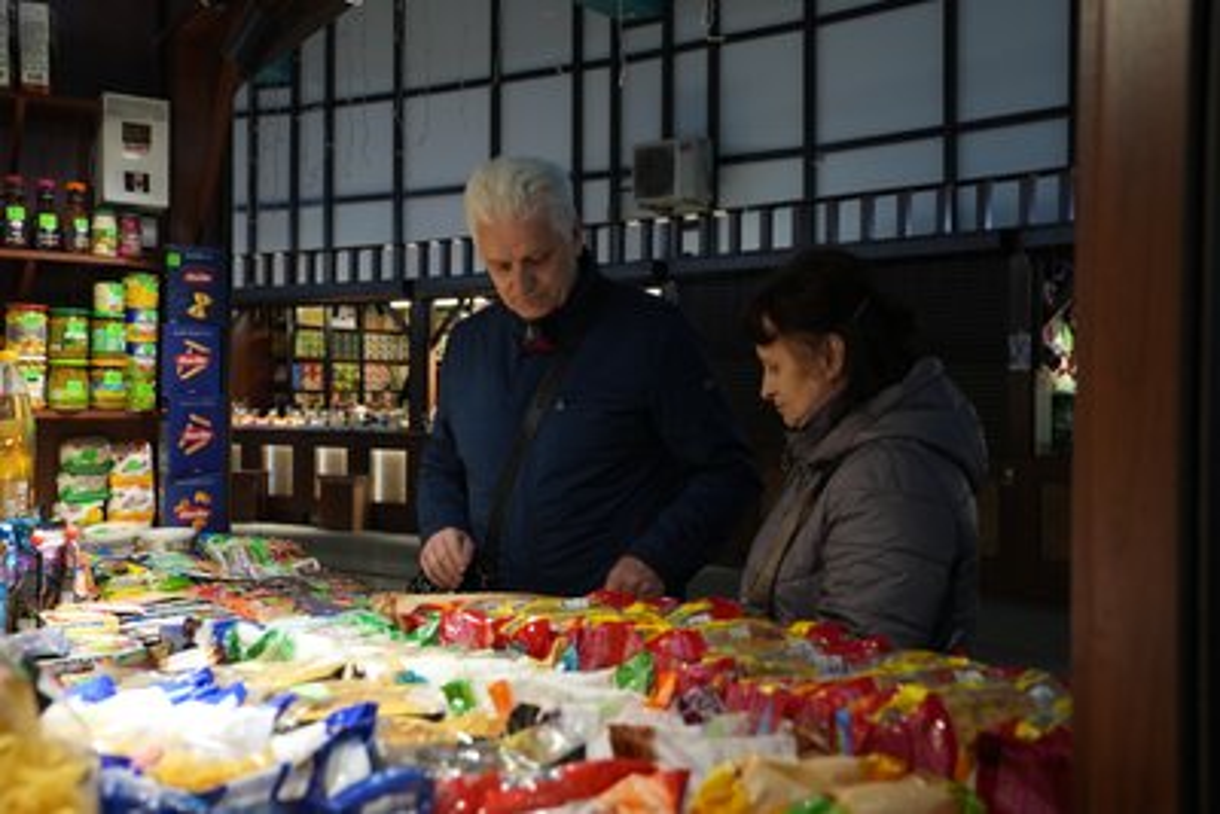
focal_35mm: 38
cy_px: 407
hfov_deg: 50.7
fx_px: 1288
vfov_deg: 35.1
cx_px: 610
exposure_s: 1/125
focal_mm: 38
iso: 1250
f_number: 4.5
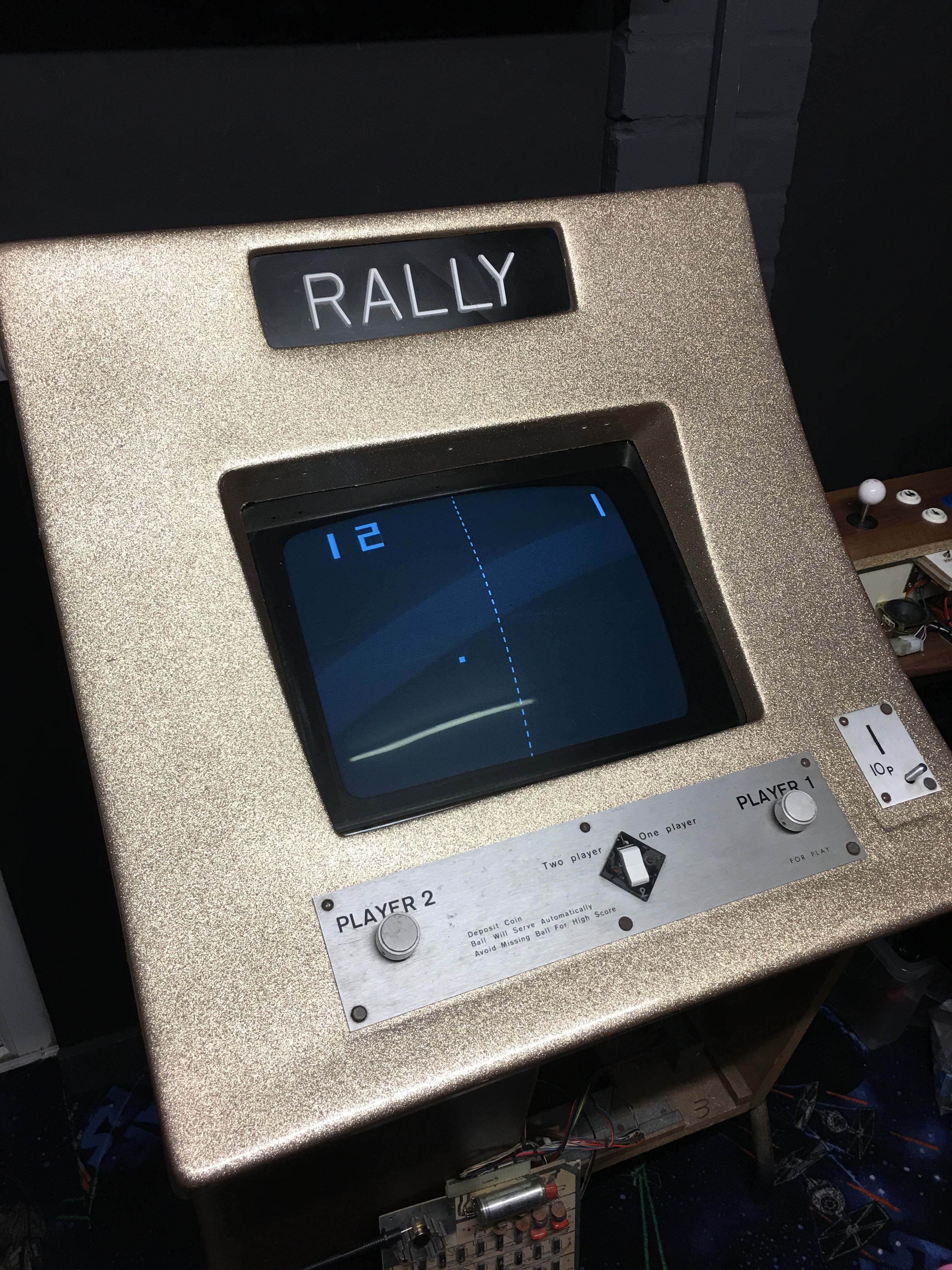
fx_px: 1063
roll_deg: +0.3
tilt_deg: -35.5
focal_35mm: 29
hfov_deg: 48.2
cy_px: 635
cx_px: 476
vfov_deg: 61.7
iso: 32
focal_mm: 4.15
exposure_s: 1/17
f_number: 2.2
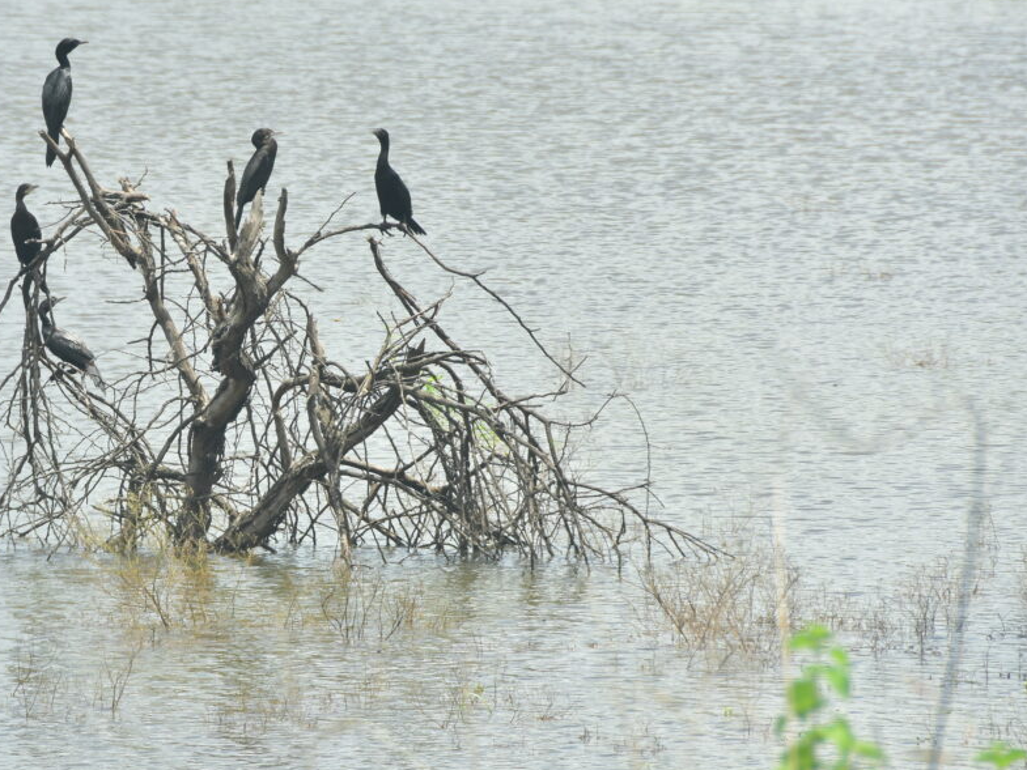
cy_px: 254
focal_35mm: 441
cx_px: 267
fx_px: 13086
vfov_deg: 3.4
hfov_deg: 4.5
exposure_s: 1/400
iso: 200
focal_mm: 200
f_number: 8
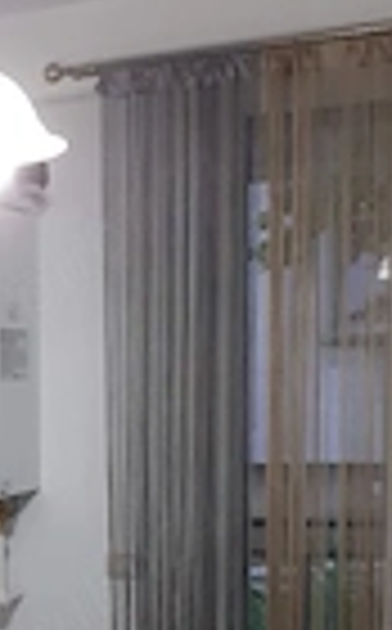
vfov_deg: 24.3
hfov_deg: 15.2
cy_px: 612
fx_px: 1407
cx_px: -104
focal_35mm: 82
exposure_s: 1/50
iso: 160
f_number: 1.9
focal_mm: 3.6
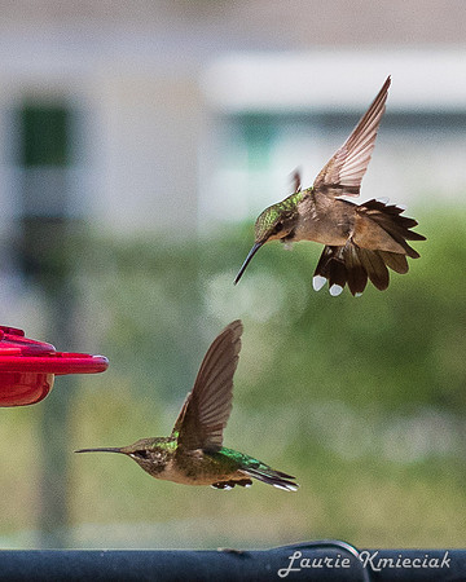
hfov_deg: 1.9
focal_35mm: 812
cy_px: 327
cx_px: -25
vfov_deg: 2.4
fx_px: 13996
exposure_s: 1/3200
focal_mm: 98
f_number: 5.6
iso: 500
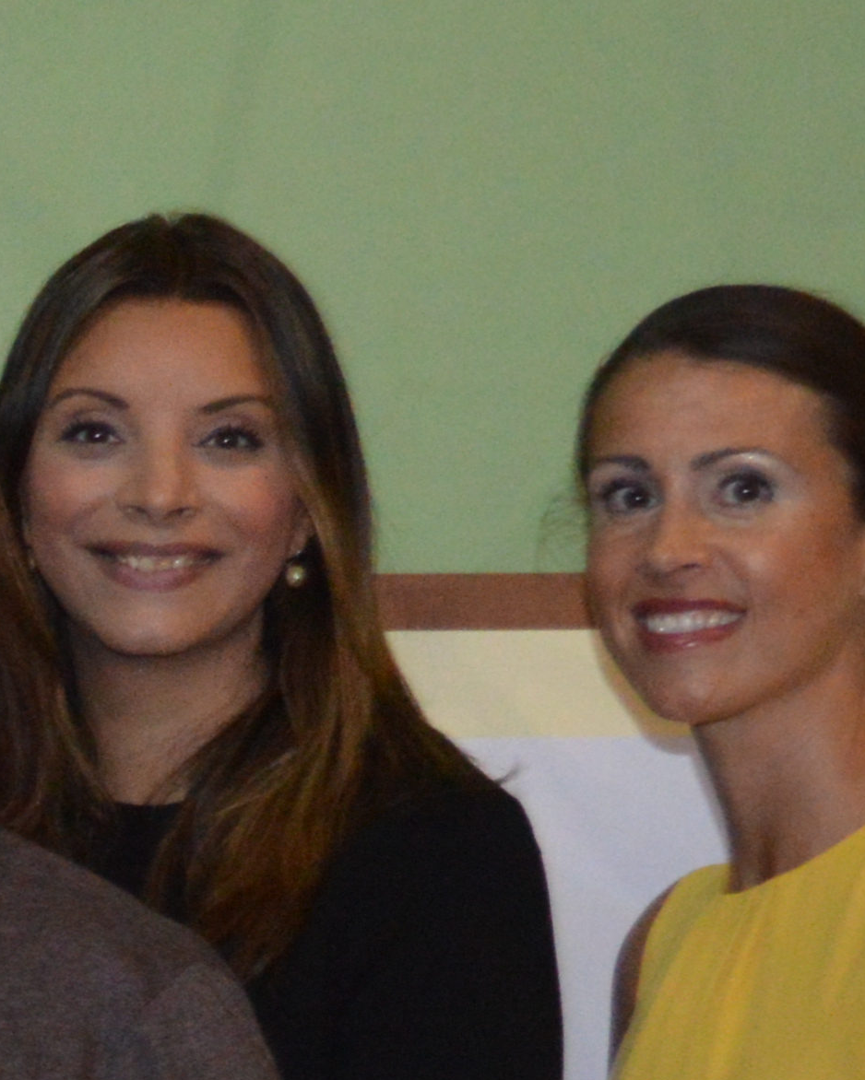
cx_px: -1345
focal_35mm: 231
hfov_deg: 6.3
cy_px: 1356
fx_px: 7390
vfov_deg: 8.3
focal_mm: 32
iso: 1600
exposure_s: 1/60
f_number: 4.8
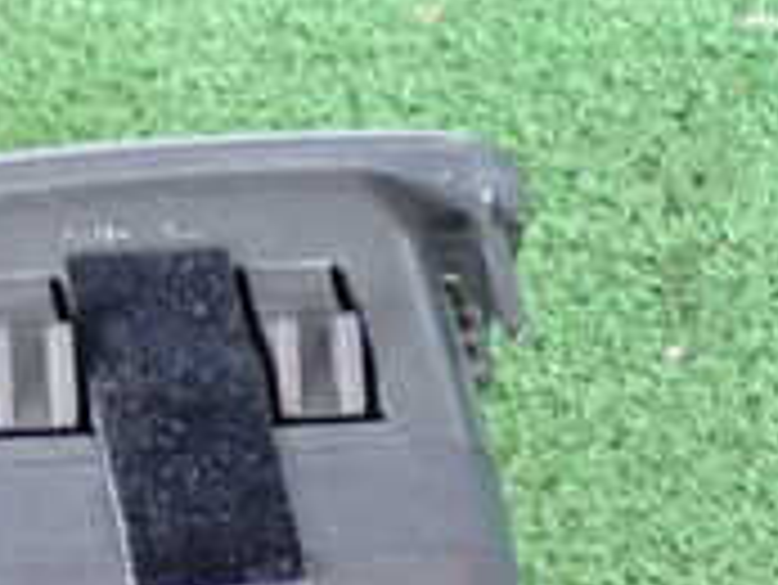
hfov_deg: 13.2
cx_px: -364
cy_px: 747
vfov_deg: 10.3
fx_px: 3194
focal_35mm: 142
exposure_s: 1/40
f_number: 2.8
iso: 500
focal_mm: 7.31
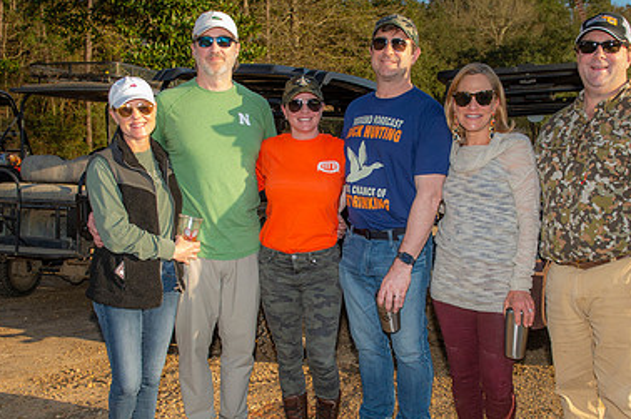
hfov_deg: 45.4
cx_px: 342
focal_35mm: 43
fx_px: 753
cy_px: 250
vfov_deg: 31.0
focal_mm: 28
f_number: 5.6
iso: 50
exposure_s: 1/160
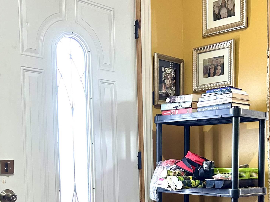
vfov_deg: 25.7
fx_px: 429
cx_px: 181
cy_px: 184
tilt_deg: -2.1
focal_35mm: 55
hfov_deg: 34.6
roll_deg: +1.9
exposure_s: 1/60
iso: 250
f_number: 1.5
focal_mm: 5.7
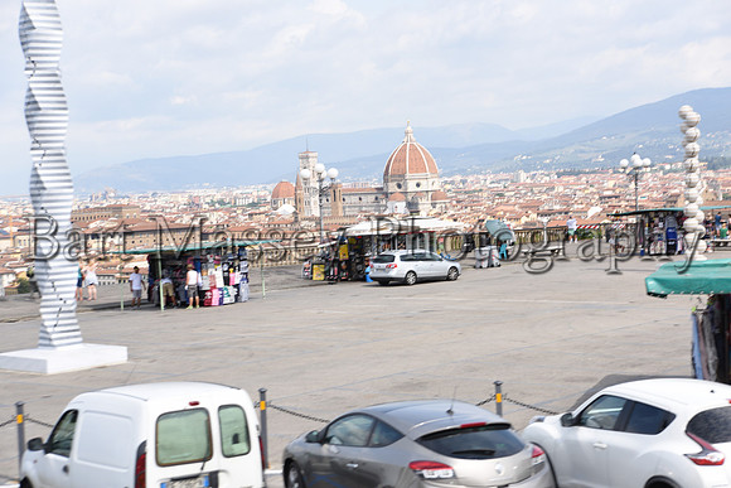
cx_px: 366
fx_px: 1320
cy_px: 244
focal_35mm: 65
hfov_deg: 31.0
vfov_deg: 20.9
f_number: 6.3
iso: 64
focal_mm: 65
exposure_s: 1/200
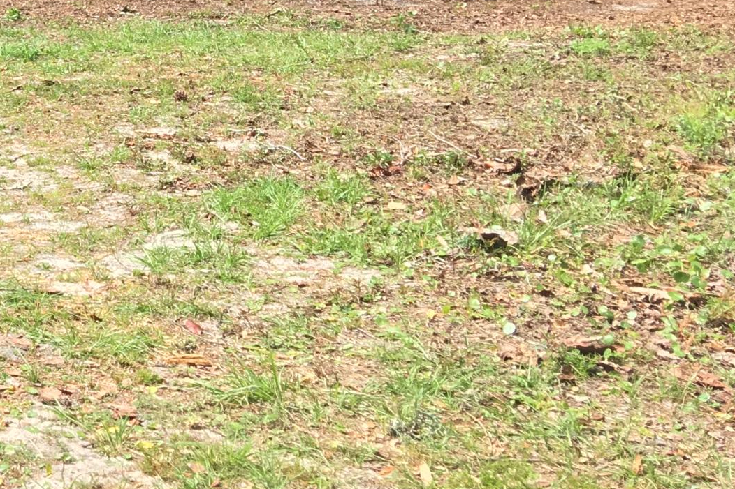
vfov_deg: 15.2
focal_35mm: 86
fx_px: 1755
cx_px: -284
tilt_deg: +0.6
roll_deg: -1.7
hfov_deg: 20.9
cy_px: -140
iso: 25
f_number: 2.2
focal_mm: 4.15
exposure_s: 1/447
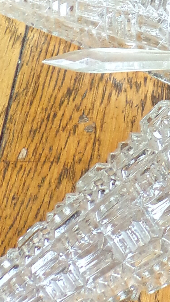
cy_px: -28
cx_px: 261
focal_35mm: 120
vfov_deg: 17.3
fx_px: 962
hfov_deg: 9.8
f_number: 3.2
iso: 308
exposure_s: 1/17
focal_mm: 5.8
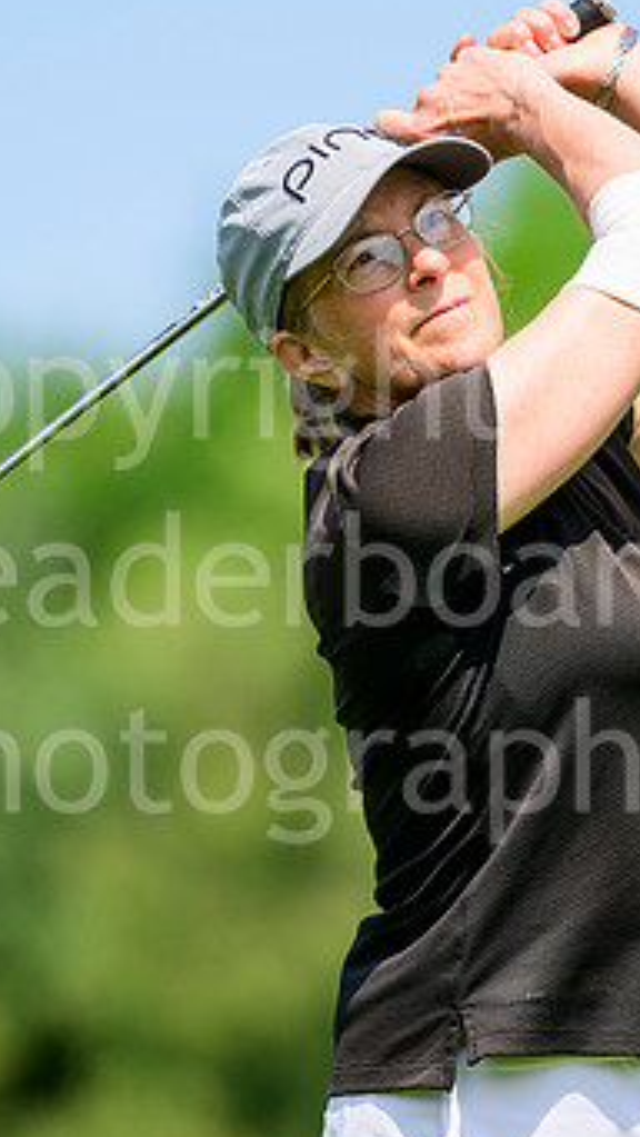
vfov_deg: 3.0
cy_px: 602
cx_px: 300
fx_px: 21495
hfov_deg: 1.7
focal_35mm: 713
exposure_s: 1/1600
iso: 400
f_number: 5.6
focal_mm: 400
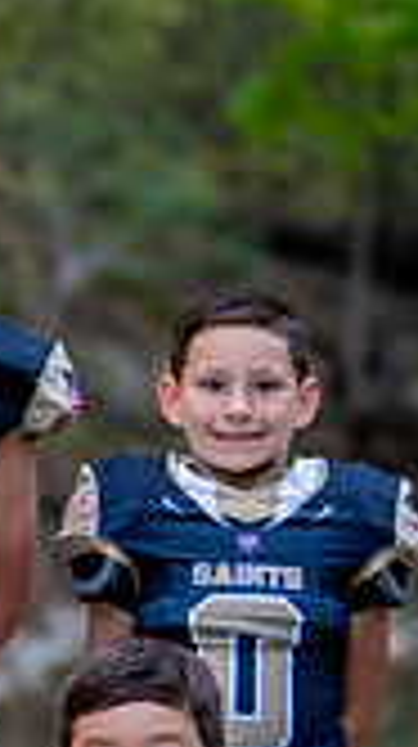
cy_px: 725
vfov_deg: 8.9
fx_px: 4744
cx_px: -152
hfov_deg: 5.0
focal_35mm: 240
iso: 800
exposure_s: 1/500
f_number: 1.2
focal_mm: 50
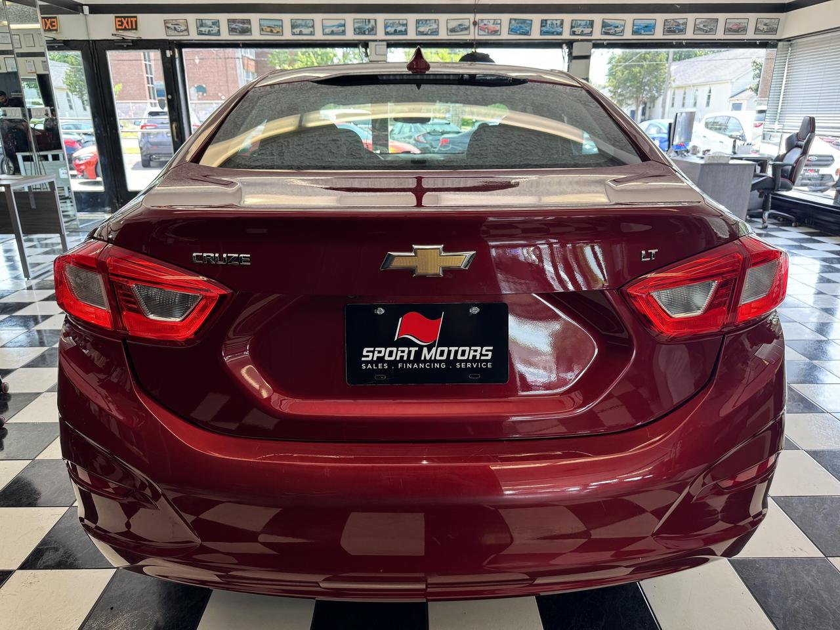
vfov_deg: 56.8
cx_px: 420
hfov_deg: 71.6
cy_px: 315
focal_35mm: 24
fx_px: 582
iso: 100
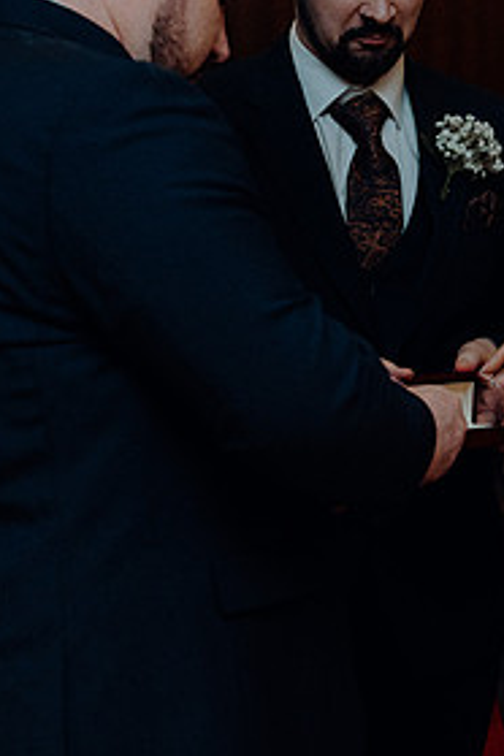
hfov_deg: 12.8
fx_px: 2226
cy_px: 261
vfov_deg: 19.2
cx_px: 493
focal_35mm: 106
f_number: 3.5
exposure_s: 1/160
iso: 2500
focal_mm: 51
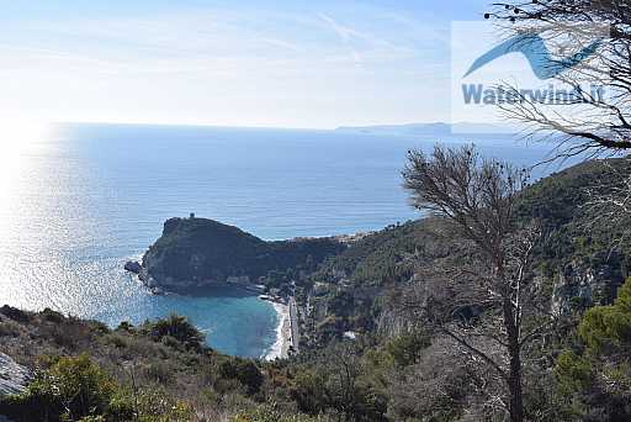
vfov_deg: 38.4
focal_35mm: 34
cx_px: 316
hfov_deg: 55.1
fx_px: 605
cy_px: 211
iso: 200
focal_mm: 23
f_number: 10
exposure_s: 1/500
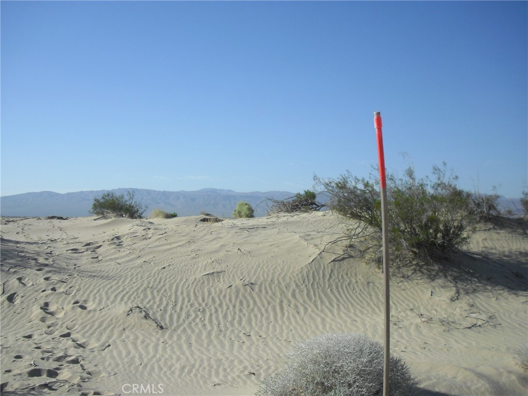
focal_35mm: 38
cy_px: 198
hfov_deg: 49.0
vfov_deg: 37.7
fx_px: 580
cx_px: 264
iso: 100
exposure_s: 1/320
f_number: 8
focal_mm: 6.2
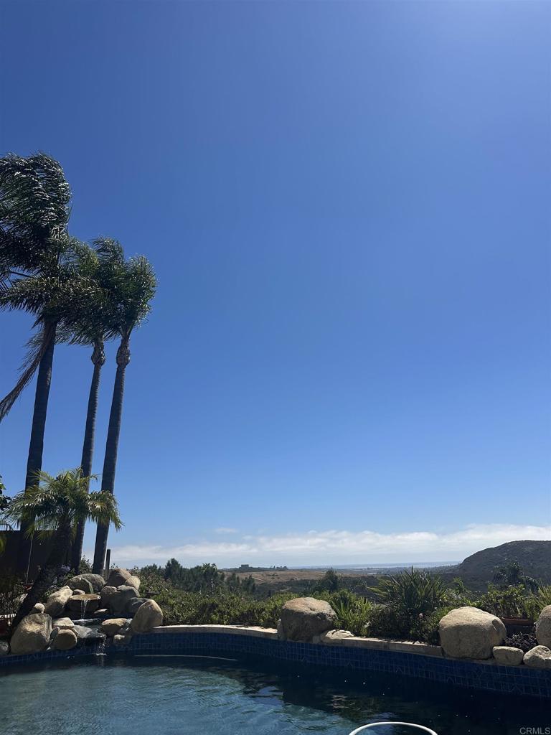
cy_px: 368
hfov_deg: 56.8
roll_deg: +2.0
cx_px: 276
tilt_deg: +20.2
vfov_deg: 71.6
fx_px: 509
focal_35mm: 24
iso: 80
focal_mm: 6.86
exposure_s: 1/8197
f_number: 1.78
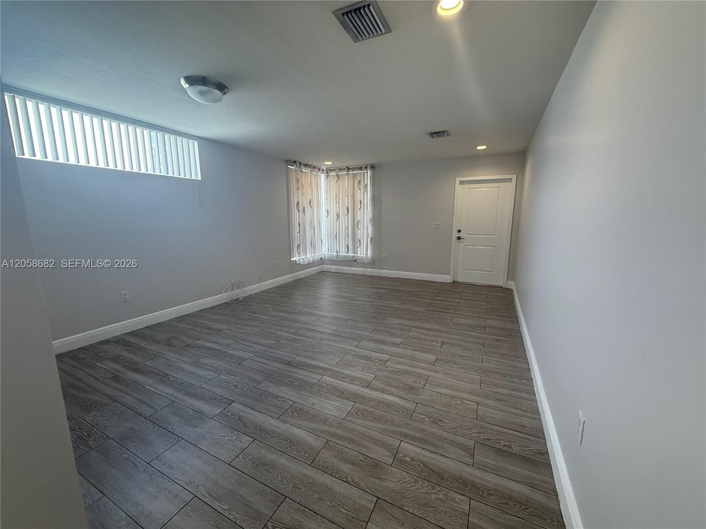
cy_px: 264
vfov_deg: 85.7
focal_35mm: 14
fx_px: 286
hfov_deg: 102.1
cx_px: 353
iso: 125
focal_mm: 2.22
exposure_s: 1/120
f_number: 2.2
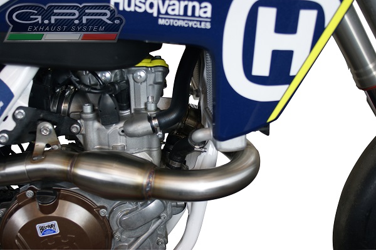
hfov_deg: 46.4
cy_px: 125
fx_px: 438
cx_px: 188
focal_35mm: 42
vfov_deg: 31.8
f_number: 2.8
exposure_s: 1/40
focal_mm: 28
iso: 100
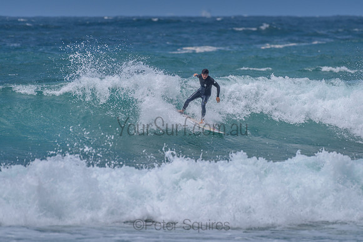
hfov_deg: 3.4
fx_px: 6195
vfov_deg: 2.2
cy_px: 95
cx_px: 187
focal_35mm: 614
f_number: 5.6
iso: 110
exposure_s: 1/2000
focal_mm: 500
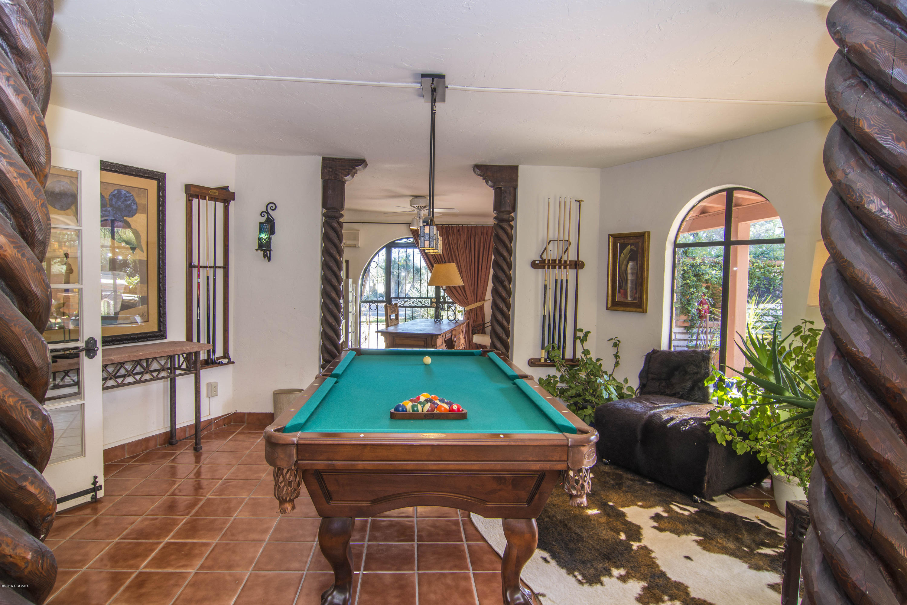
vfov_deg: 67.4
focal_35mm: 18
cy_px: 302
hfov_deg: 90.0
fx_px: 453
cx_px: 454
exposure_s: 1/6
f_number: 7.1
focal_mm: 12
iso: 100
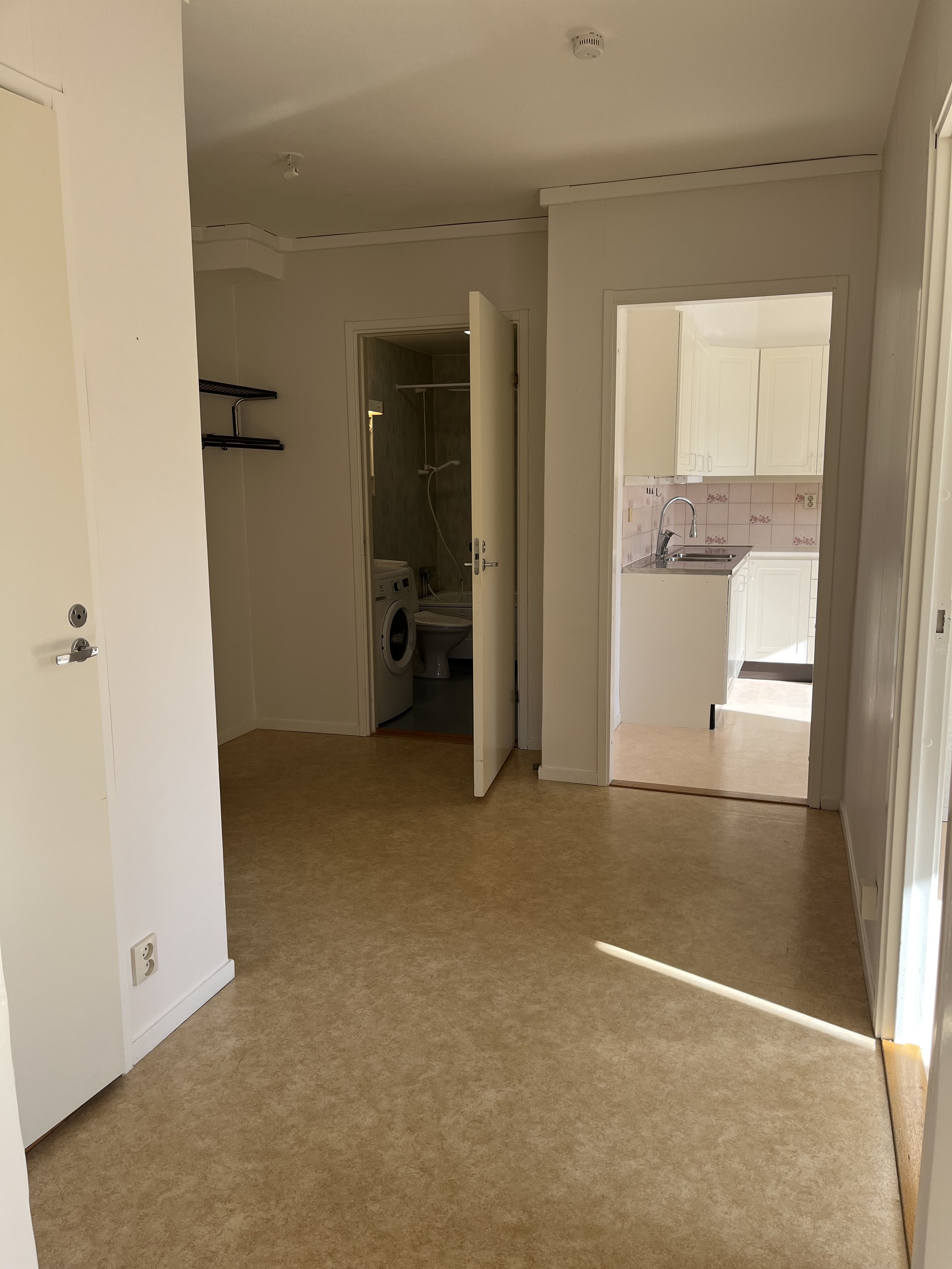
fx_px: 953
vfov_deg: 67.3
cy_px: 634
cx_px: 476
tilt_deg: -9.2
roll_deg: +0.6
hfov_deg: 53.1
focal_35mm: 26
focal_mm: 5.1
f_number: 1.6
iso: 40
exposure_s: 1/269
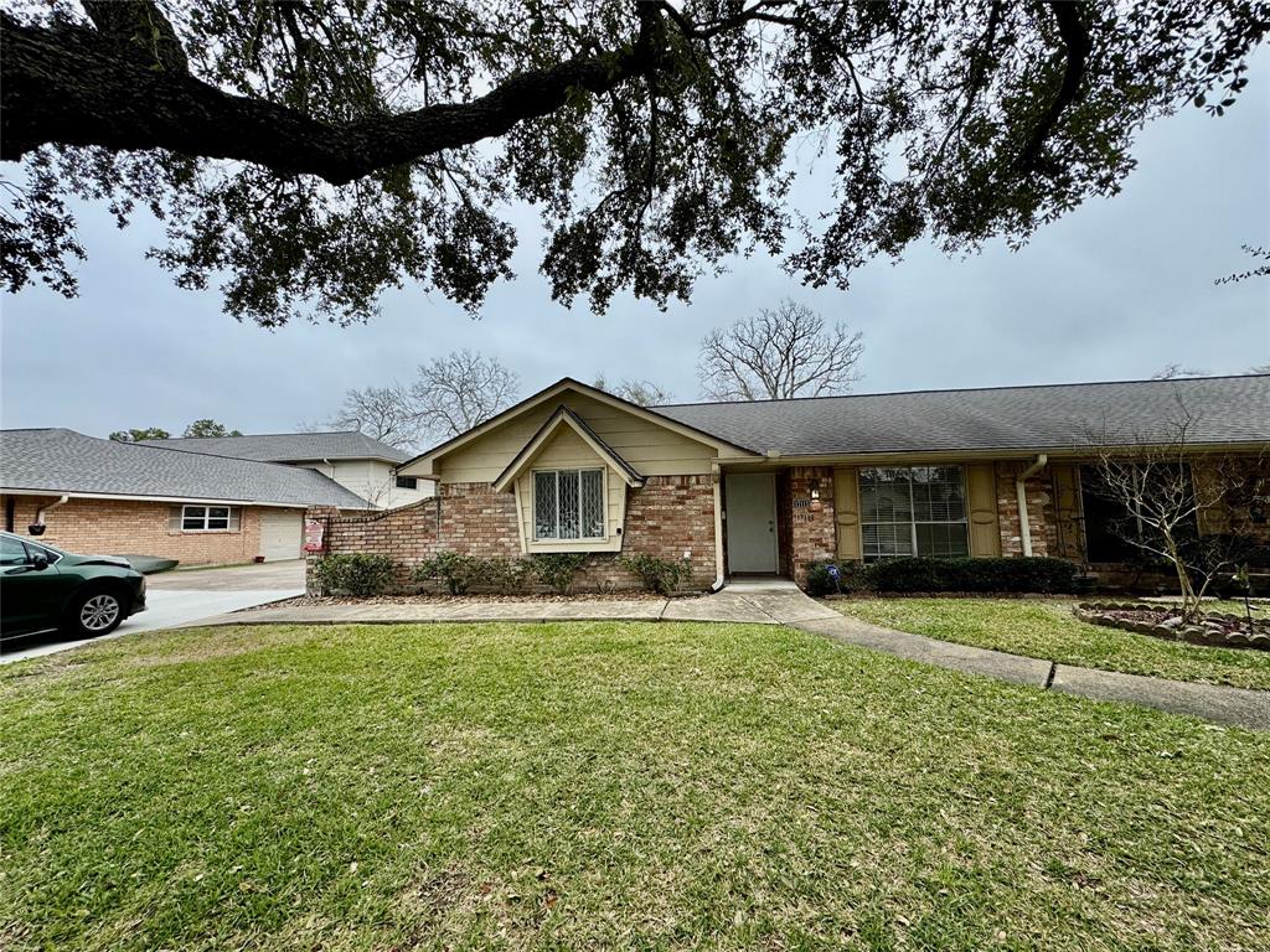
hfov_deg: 102.1
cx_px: 635
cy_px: 476
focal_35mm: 14
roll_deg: +0.3
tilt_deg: +5.8
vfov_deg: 85.7
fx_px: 514
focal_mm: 2.22
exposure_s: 1/687
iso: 40
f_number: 2.2
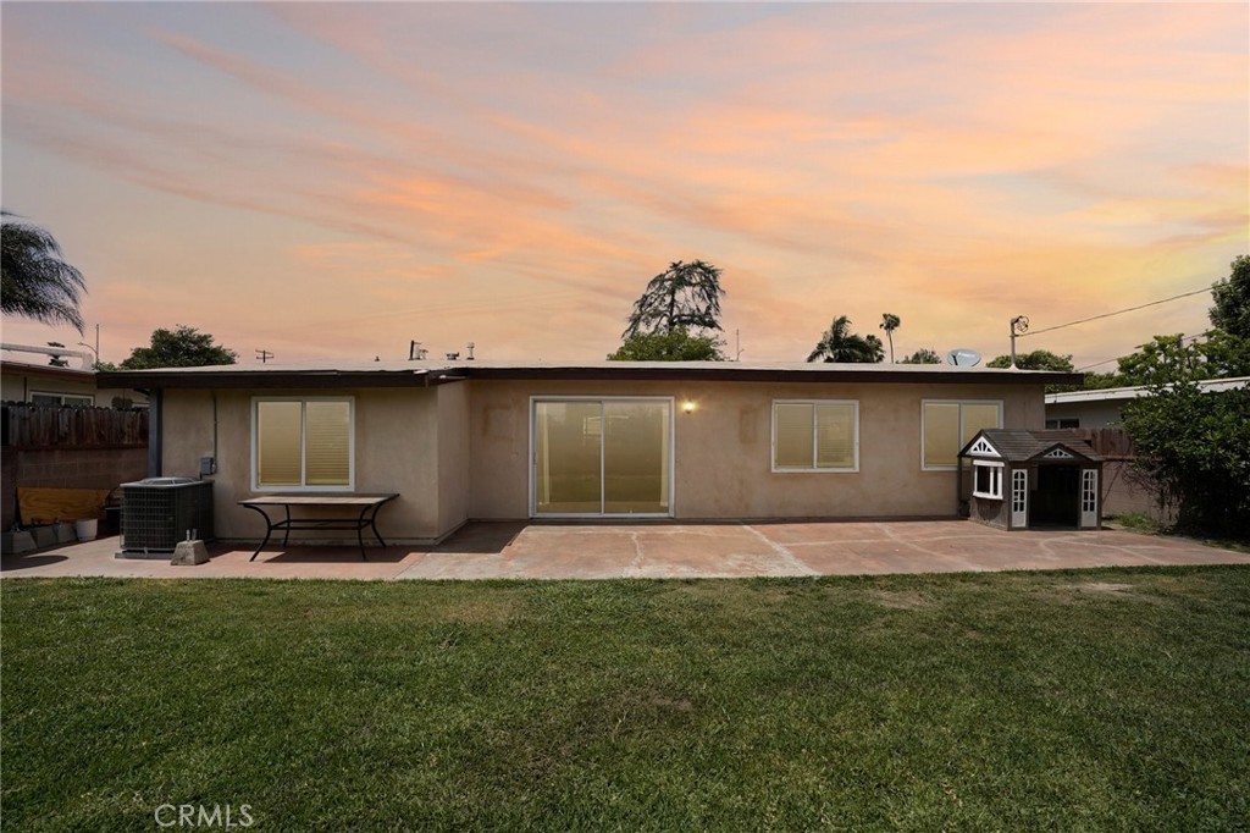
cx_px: 625
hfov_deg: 96.8
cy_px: 416
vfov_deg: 73.7
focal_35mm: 16
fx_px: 555
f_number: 8
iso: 400
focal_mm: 16
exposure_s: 1/1250
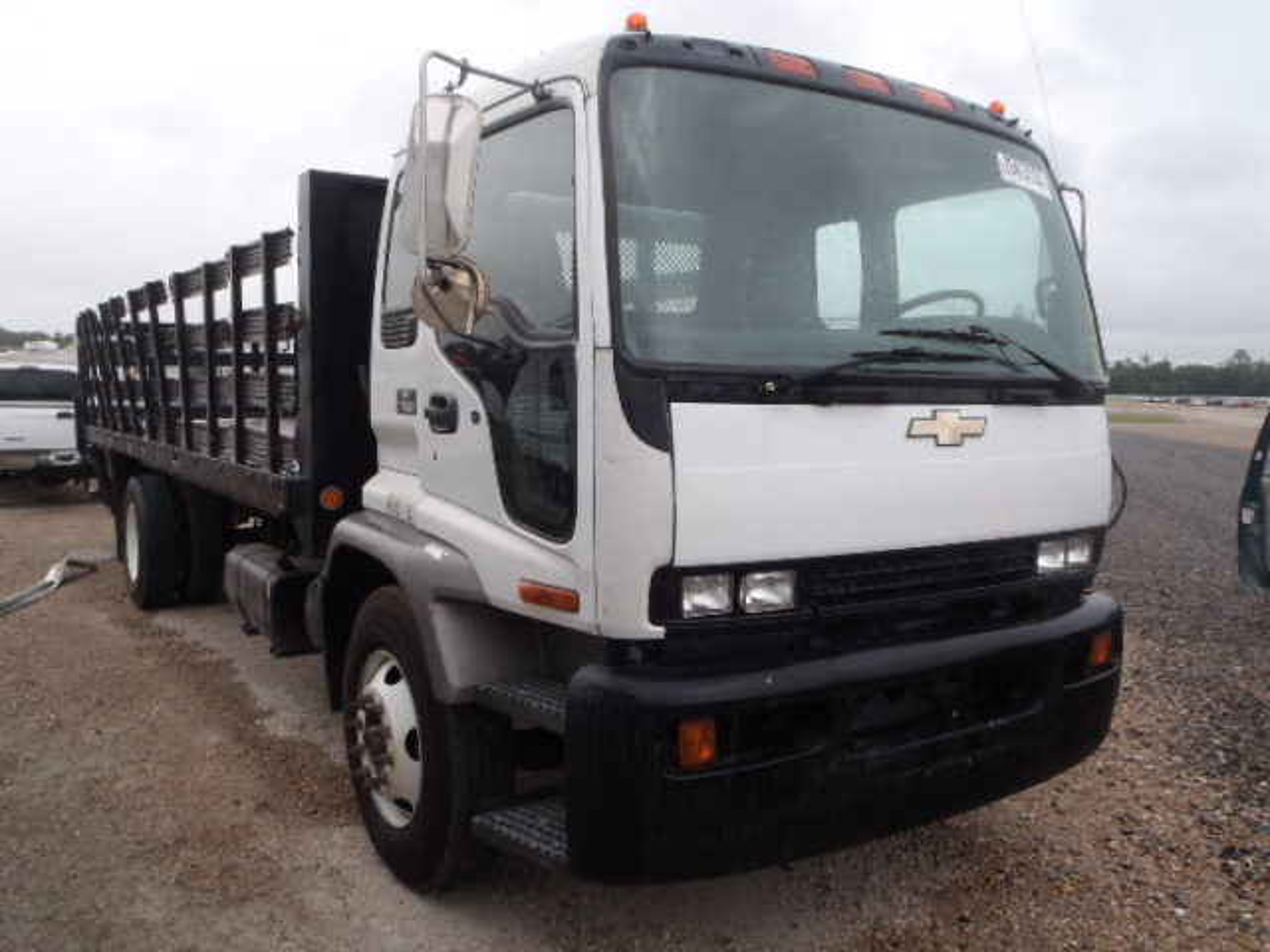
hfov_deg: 63.4
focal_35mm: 28
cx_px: 635
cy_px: 476
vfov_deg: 49.7
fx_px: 1027
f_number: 4.5
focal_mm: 5
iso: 80
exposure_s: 1/320
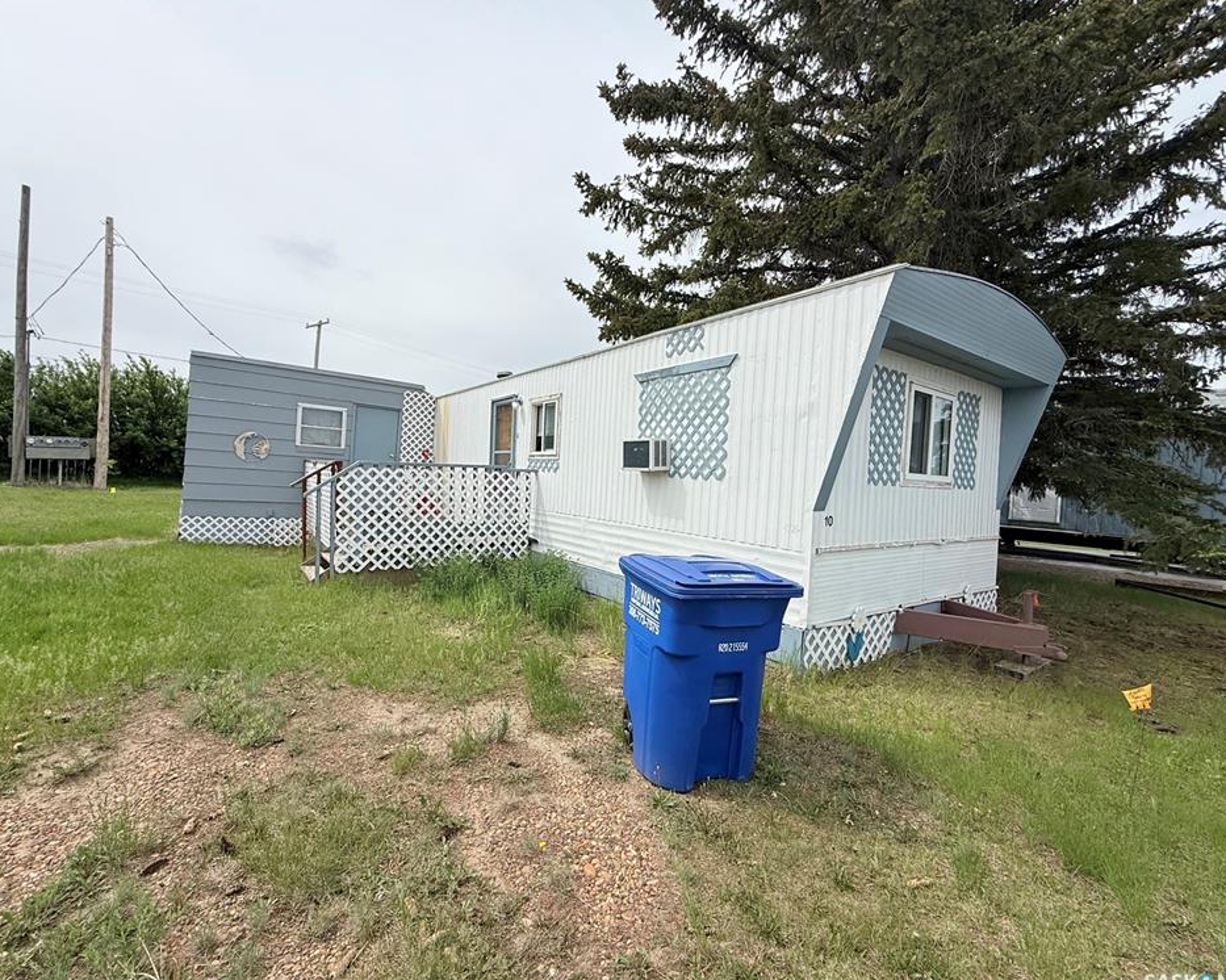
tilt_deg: -1.5
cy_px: 487
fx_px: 544
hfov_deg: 96.8
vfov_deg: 84.0
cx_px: 602
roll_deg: -3.0
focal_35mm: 15
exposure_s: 1/3891
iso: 50
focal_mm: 2.22
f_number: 2.2
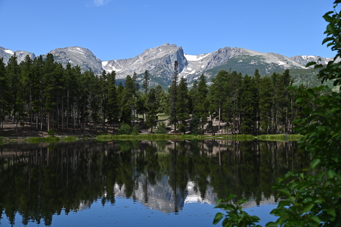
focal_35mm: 52
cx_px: 170
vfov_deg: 26.0
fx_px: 492
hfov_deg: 38.2
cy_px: 114
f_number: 7.1
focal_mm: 52
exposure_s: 1/320
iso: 100
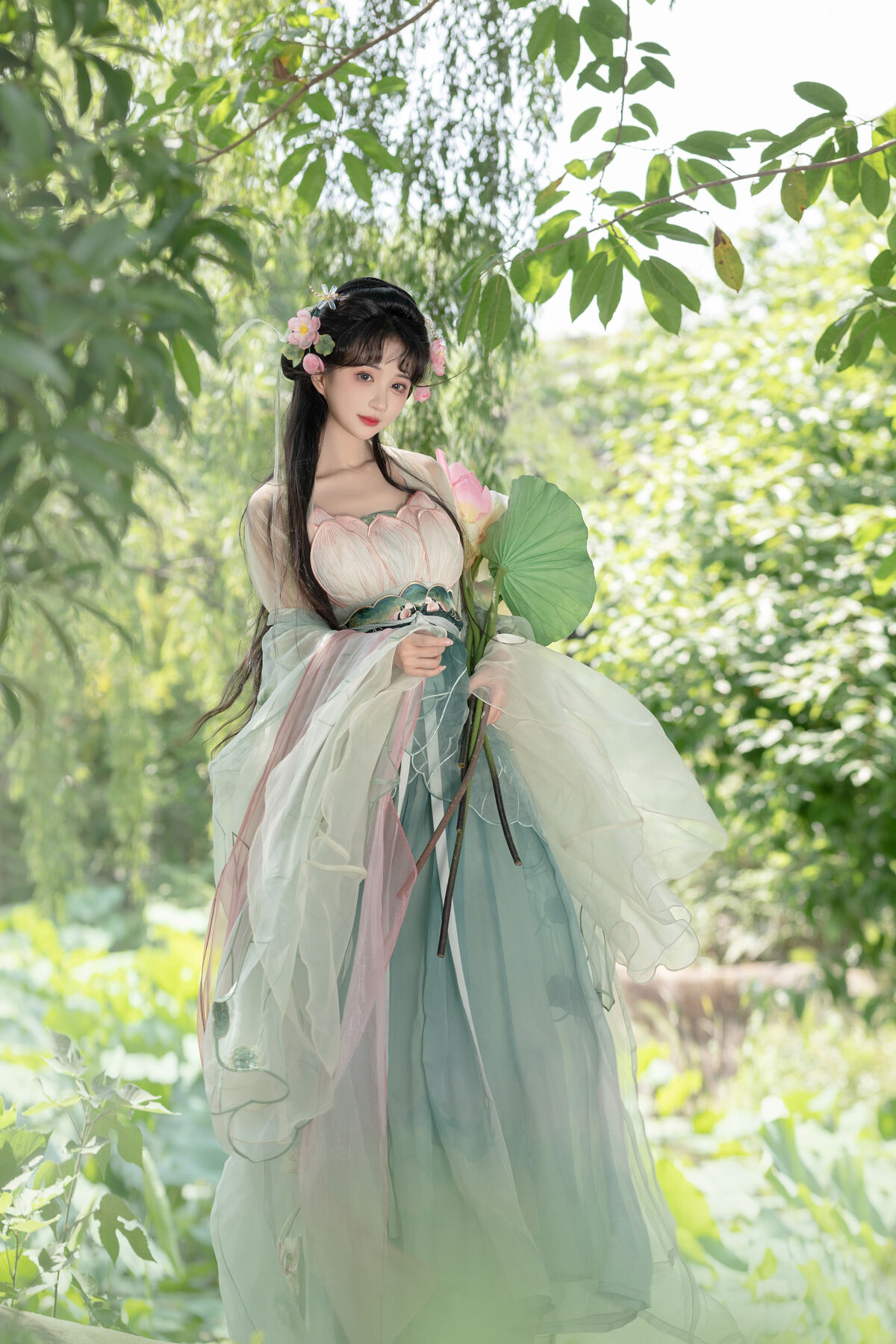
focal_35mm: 85
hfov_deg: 16.1
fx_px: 3173
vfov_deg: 23.9
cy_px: 672
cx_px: 448
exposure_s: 1/160
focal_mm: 85
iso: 100
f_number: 3.5
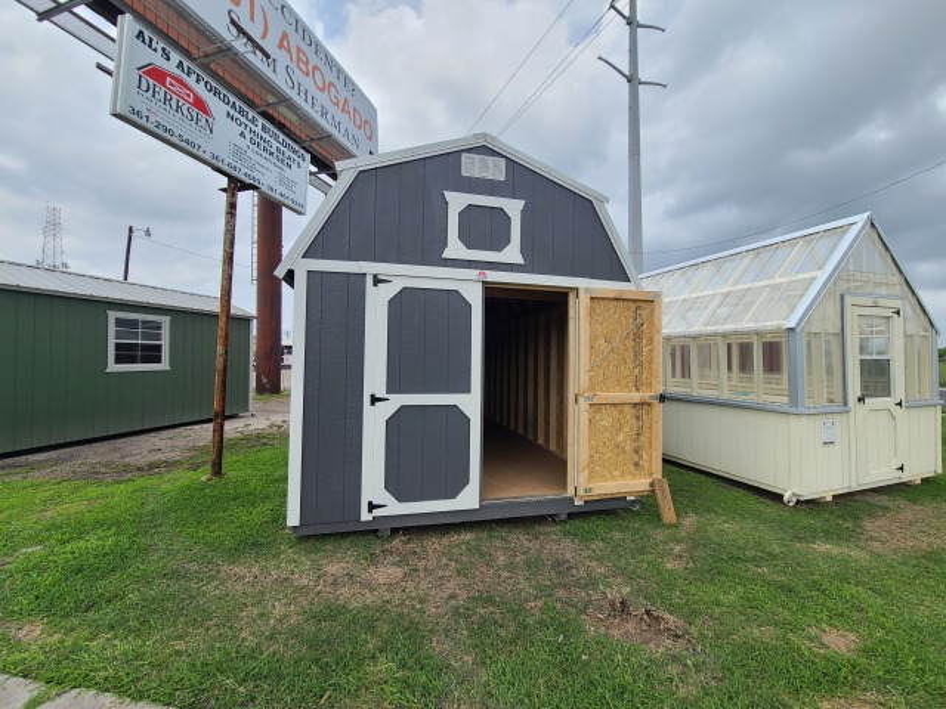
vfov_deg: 89.9
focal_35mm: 13
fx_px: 355
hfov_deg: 106.2
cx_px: 473
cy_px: 354
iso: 50
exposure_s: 1/1554
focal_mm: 2.2
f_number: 2.2
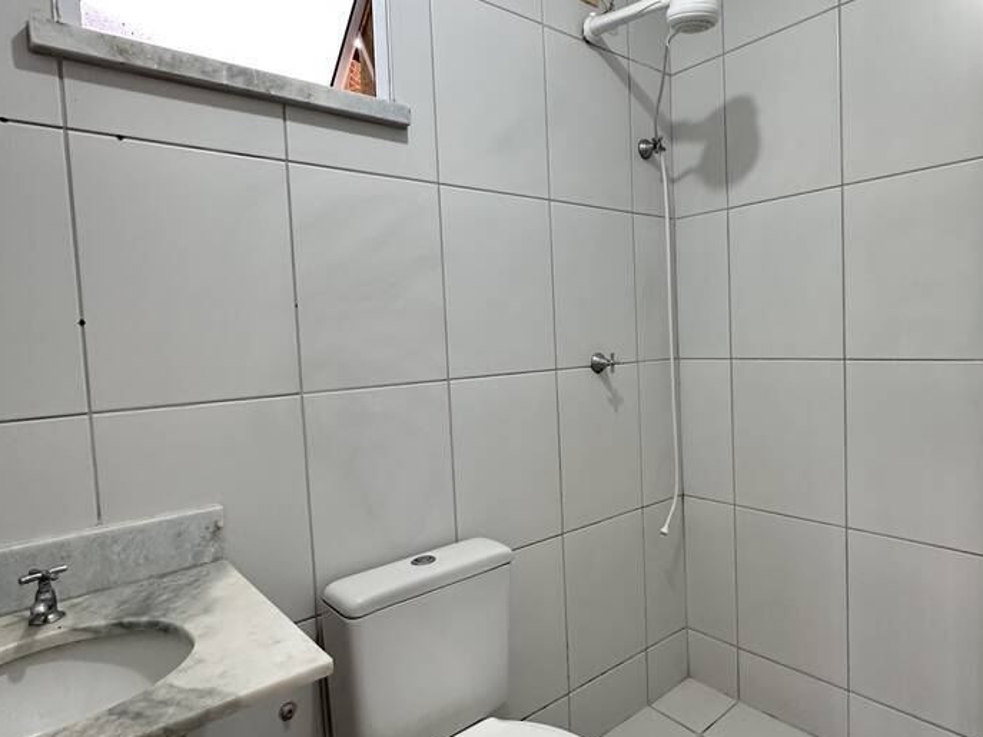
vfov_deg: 61.1
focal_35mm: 22
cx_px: 551
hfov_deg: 76.1
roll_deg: +1.4
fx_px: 625
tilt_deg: -2.4
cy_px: 372
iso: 250
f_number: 2.2
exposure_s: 1/60
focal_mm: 2.22
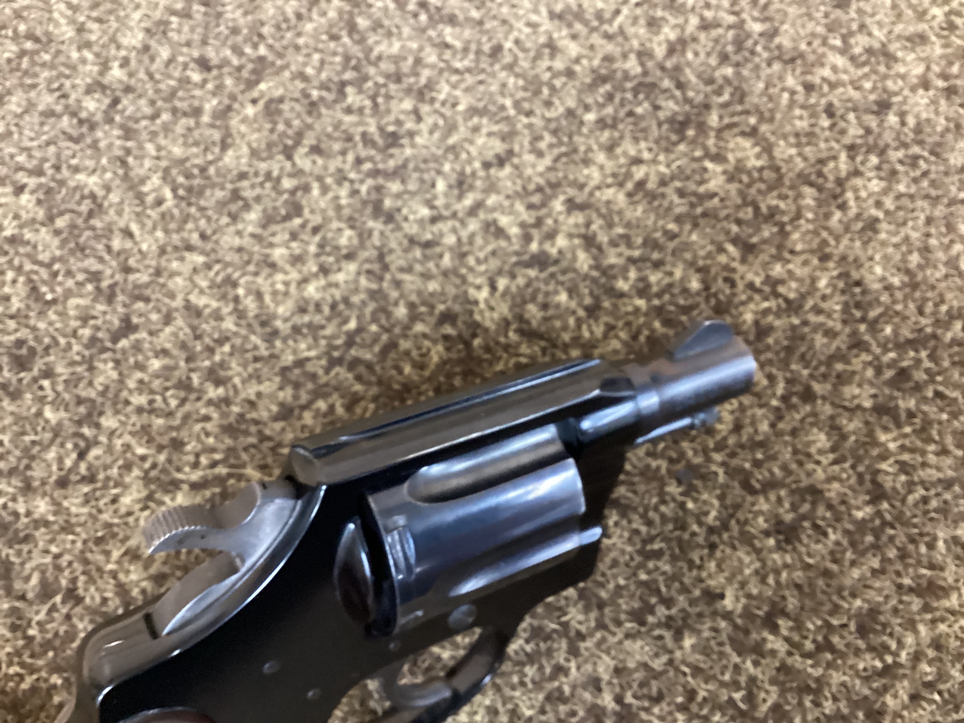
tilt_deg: -69.4
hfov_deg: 58.4
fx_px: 863
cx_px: 482
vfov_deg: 45.4
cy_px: 362
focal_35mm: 31
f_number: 2.4
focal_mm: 3.3
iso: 640
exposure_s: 1/30
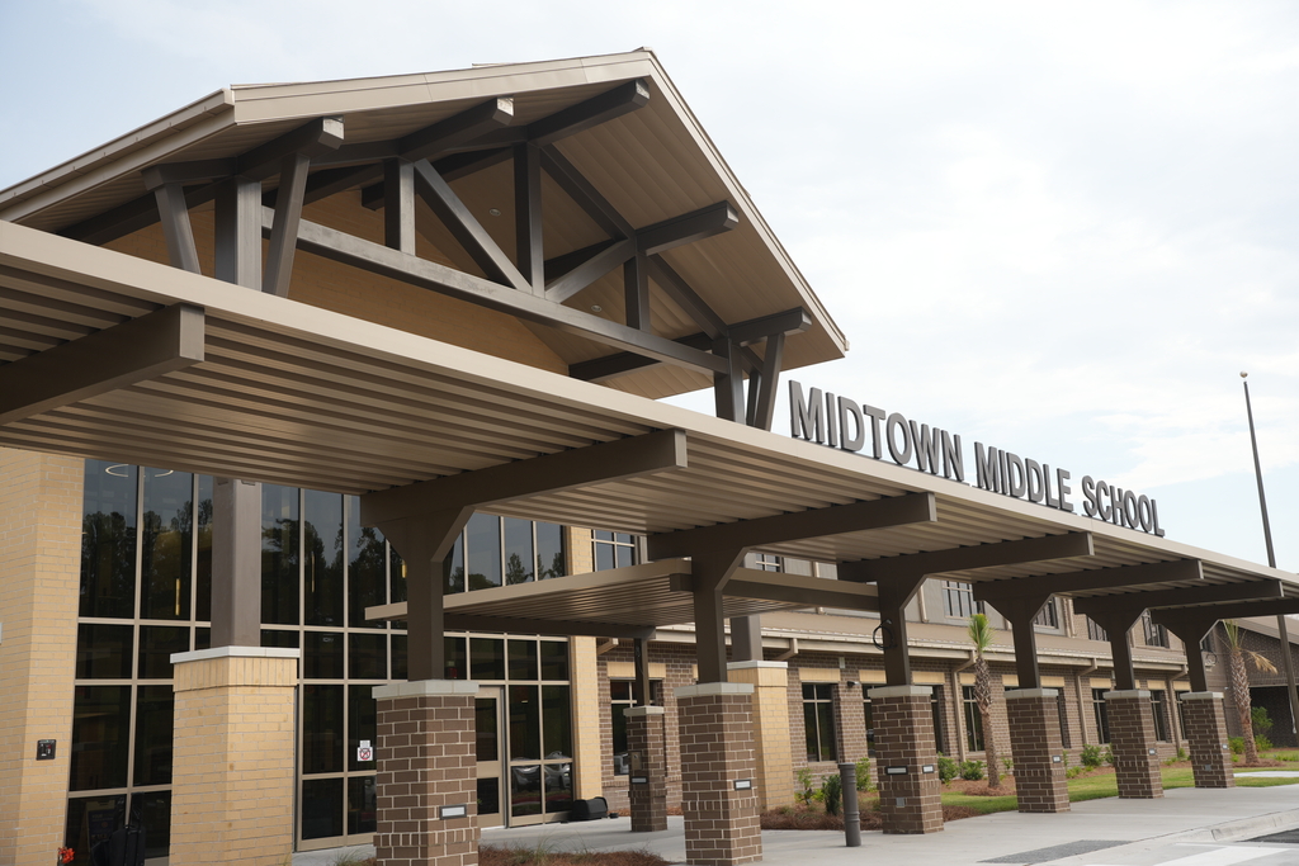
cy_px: 433
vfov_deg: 34.2
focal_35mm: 39
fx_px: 1407
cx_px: 650
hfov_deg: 49.5
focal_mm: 39
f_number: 4.5
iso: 100
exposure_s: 1/250
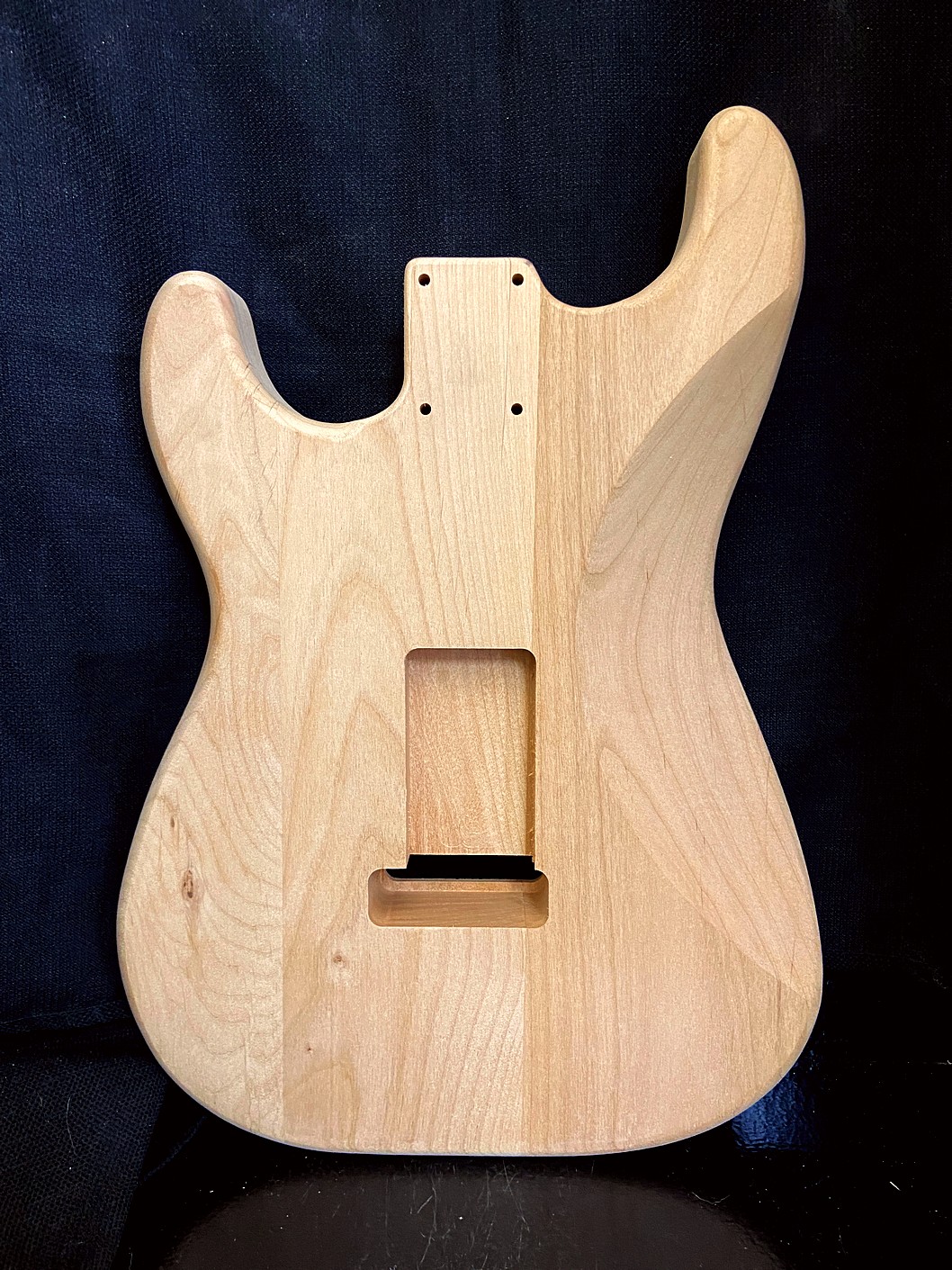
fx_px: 954
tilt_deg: -7.9
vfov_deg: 67.3
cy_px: 635
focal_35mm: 26
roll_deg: +0.7
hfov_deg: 53.1
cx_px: 476
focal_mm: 4.25
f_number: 1.8
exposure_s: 1/60
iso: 160
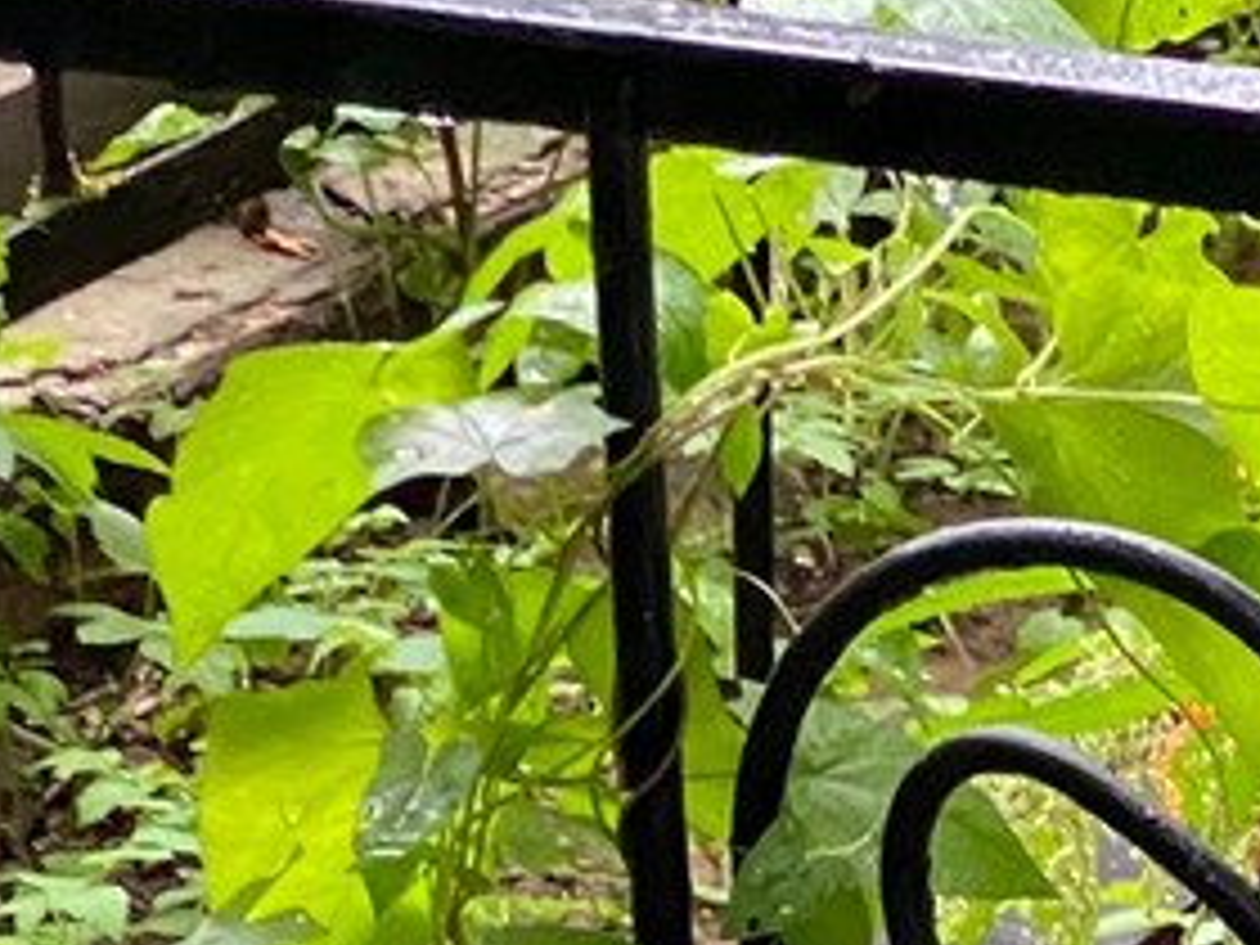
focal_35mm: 267
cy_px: 1251
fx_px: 9719
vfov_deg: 5.5
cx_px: 2898
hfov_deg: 7.0
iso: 200
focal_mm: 6
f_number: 2
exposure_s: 1/60
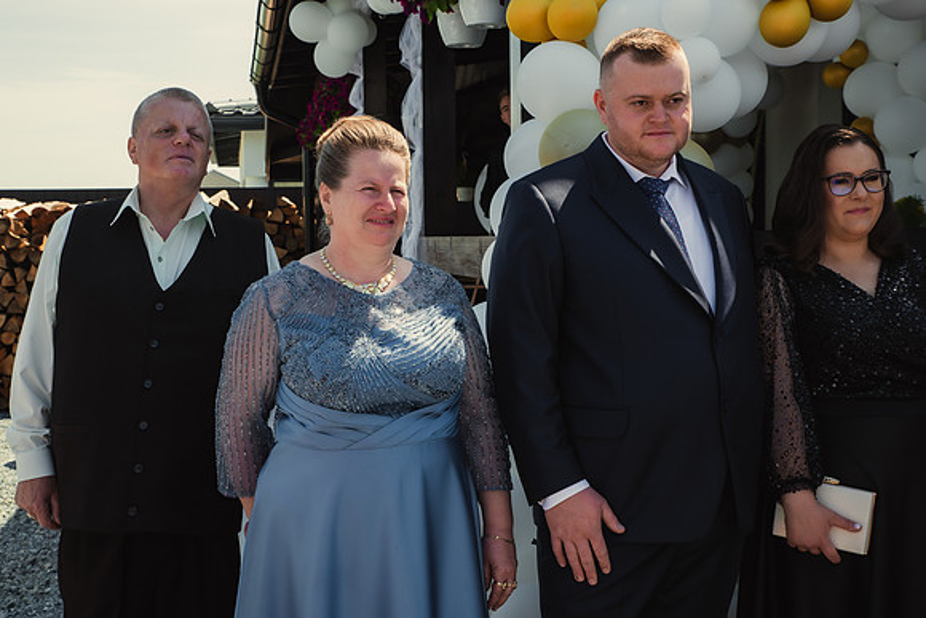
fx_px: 1345
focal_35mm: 52
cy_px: 297
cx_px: 422
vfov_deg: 25.9
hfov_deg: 38.0
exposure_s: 1/250
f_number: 8
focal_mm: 48
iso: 200
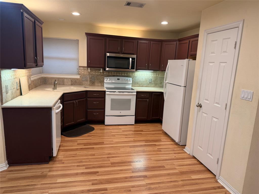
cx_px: 130
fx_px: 180
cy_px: 97
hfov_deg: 71.6
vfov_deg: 56.8
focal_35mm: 24
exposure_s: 1/60
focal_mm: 6.76
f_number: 1.78
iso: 125
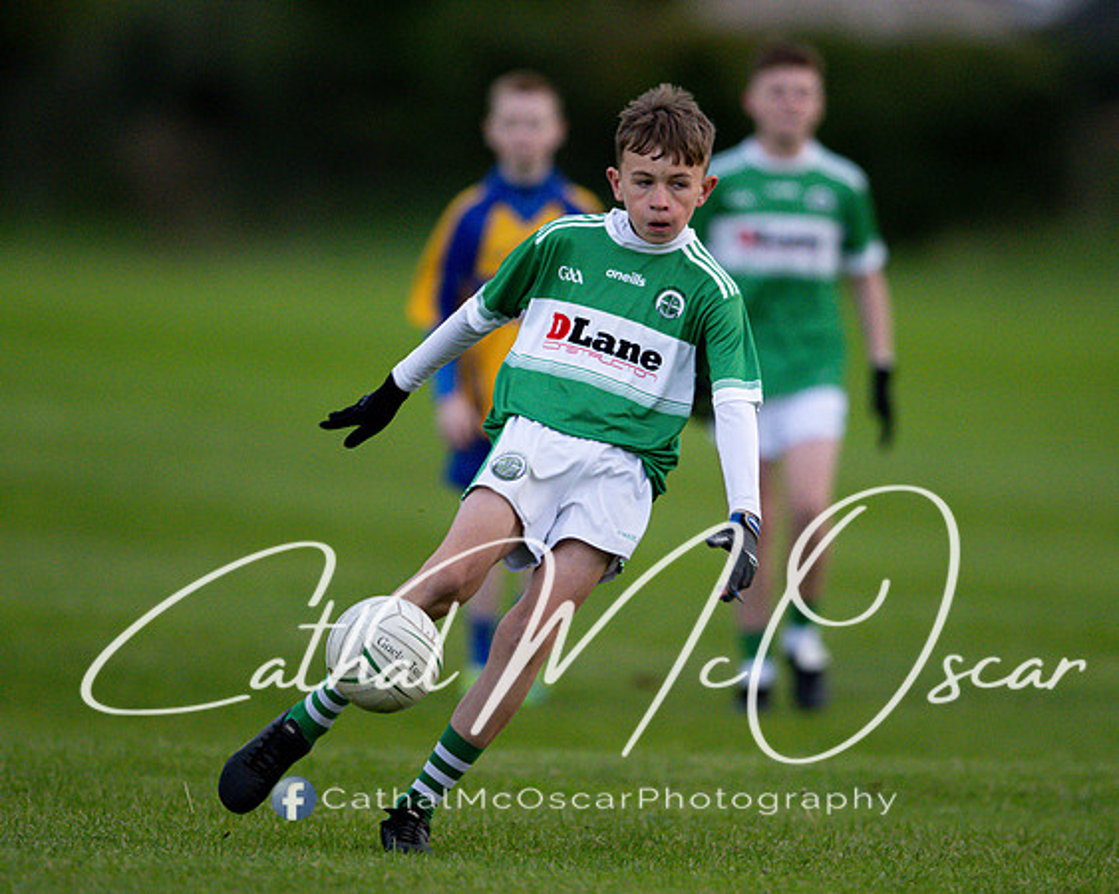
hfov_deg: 3.0
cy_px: 418
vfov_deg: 2.4
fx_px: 21379
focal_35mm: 646
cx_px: 605
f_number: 2.8
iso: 2500
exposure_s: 1/1000
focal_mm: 400
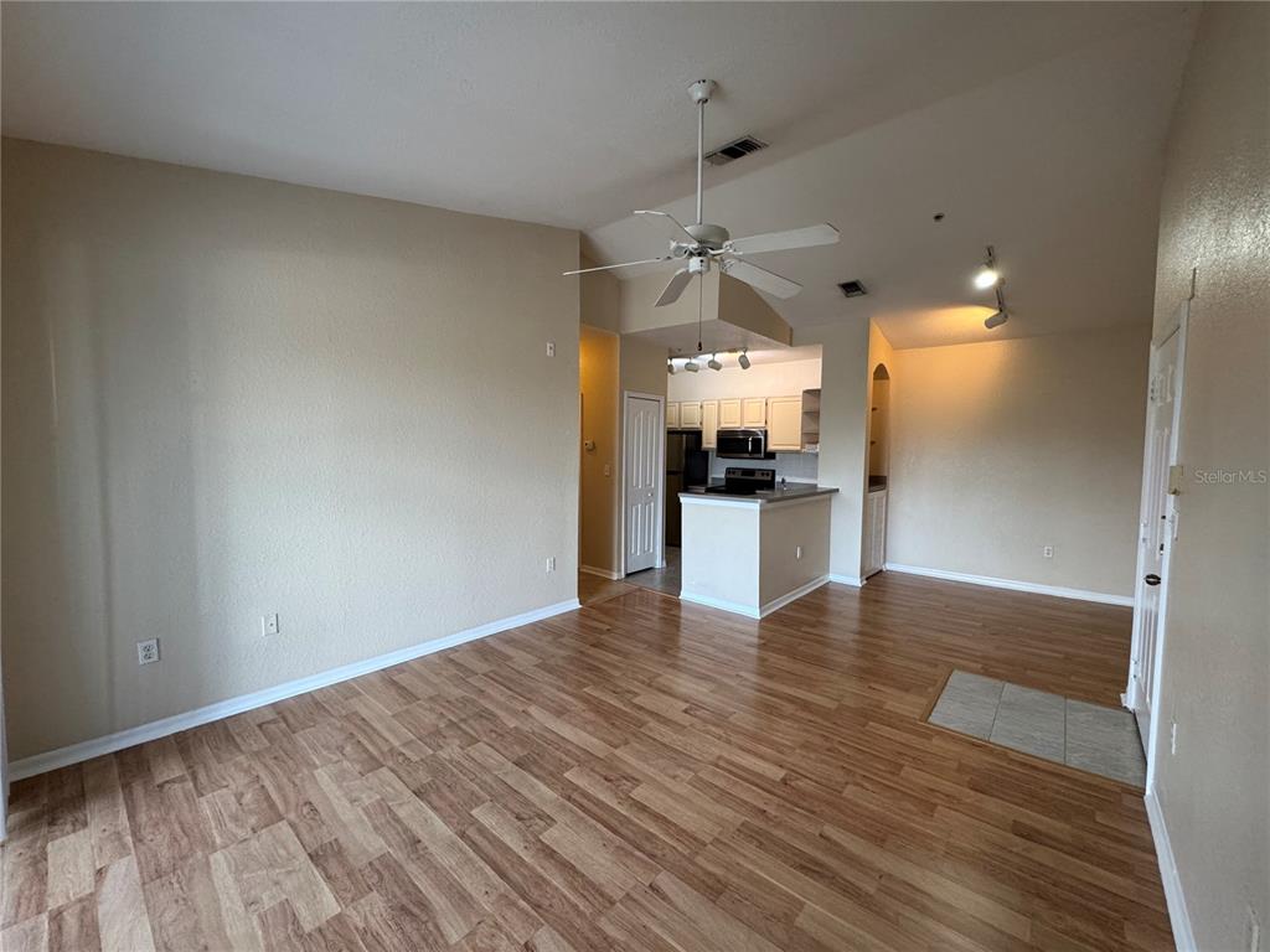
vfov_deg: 85.7
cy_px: 476
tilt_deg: -3.2
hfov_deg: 102.1
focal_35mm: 14
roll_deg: -0.6
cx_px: 635
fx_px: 514
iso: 250
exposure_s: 1/120
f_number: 2.2
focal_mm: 2.22
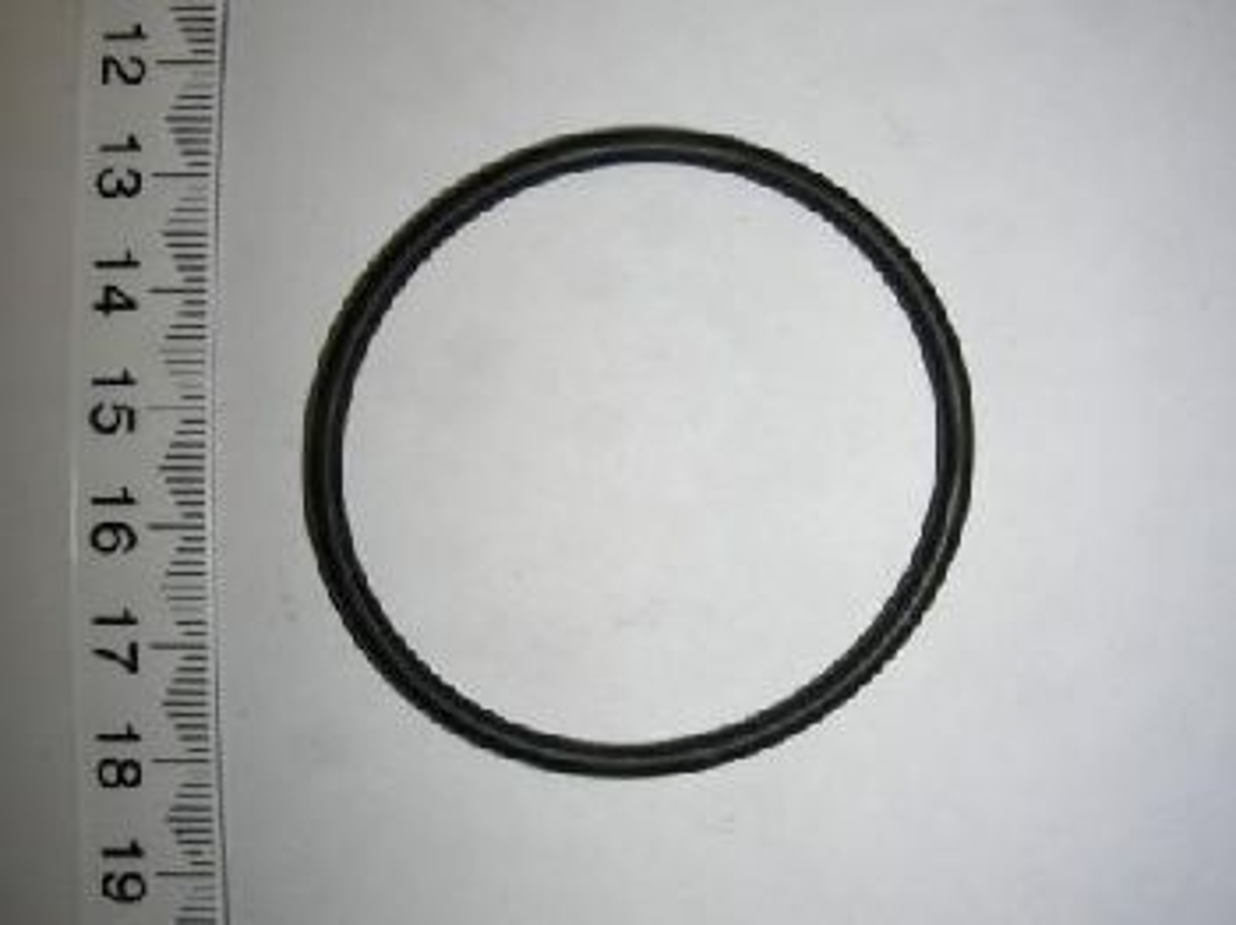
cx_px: 618
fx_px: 1356
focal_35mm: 38
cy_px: 462
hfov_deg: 49.0
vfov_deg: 37.7
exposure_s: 1/60.1
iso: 50
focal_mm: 6.3
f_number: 6.8
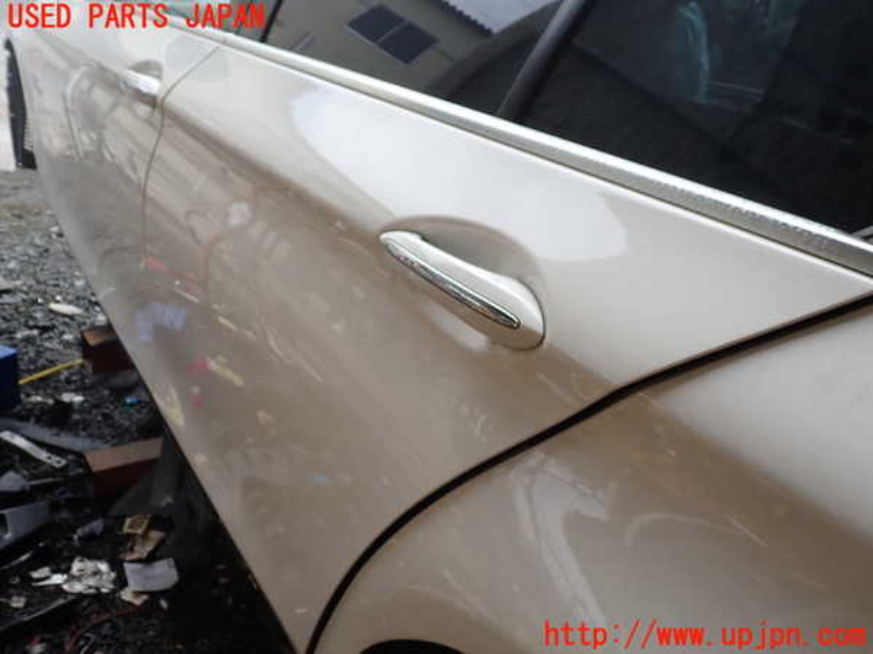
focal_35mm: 30
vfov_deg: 46.8
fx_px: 757
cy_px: 327
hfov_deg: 60.0
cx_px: 436
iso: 100
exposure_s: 1/400
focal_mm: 5.4
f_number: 3.2
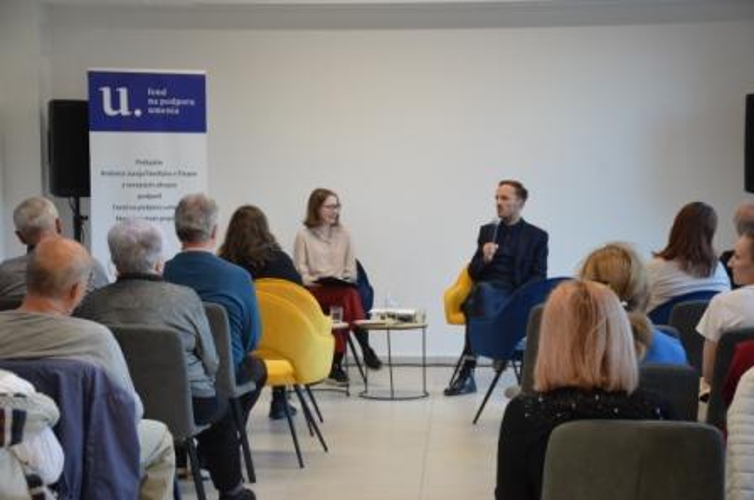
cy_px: 250
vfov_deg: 17.4
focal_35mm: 78
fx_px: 1631
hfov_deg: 26.0
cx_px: 377
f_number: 5
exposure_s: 1/60
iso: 560
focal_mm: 52
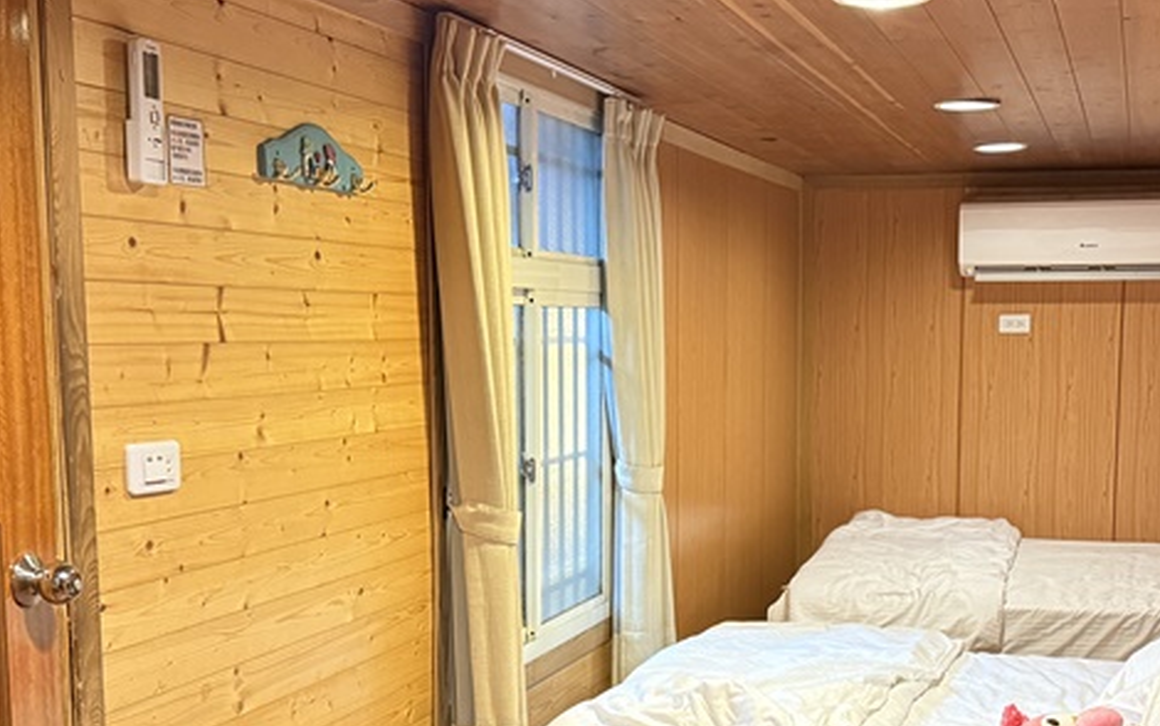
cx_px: 706
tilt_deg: -8.8
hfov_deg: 38.7
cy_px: 558
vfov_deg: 24.6
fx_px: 1644
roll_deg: -0.4
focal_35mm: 52
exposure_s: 1/40
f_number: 1.78
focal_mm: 6.76
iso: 800
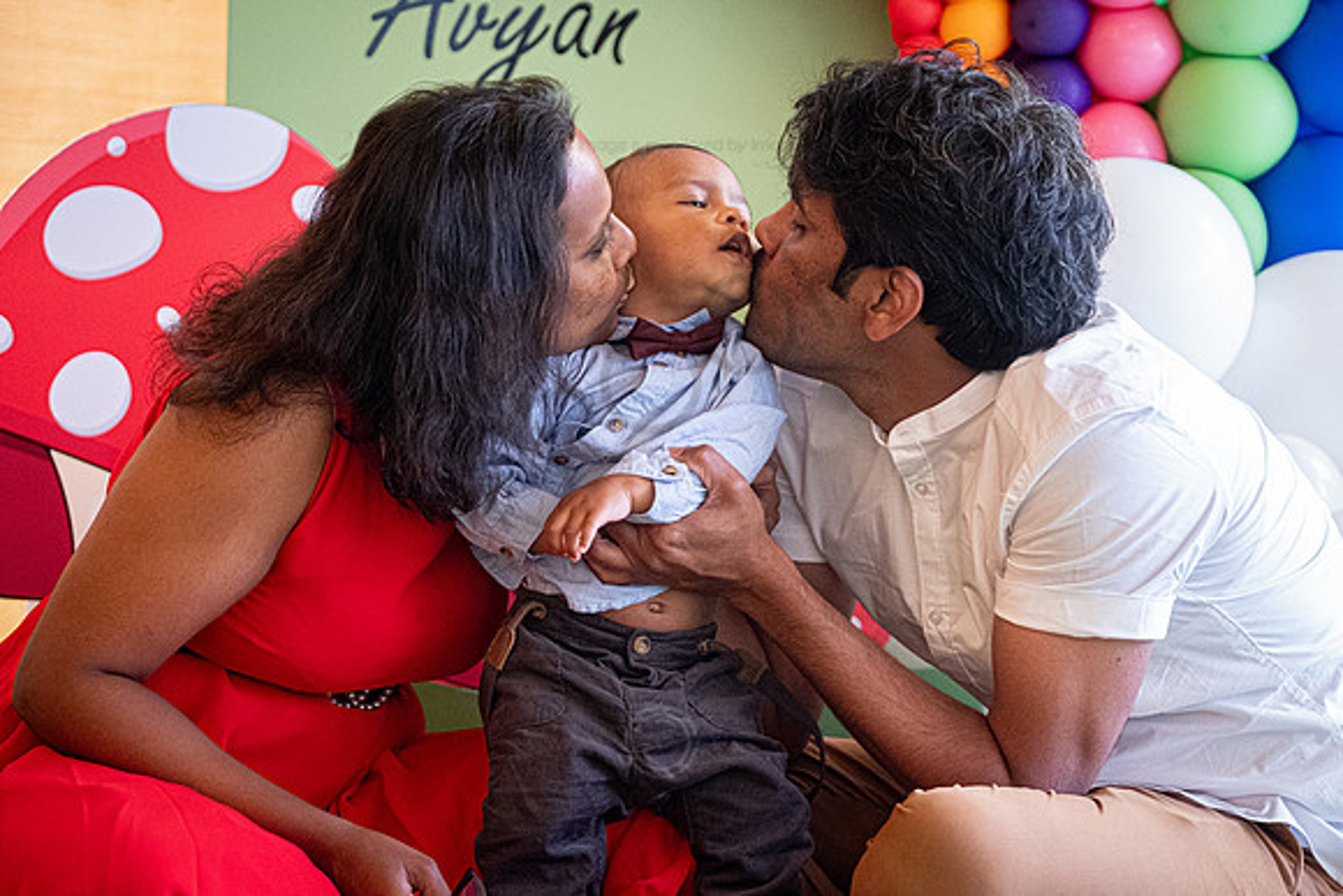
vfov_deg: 12.8
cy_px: 448
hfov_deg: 19.1
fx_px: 3992
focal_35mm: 107
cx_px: 672
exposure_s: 1/60
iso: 3200
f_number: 2.8
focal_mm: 71.5
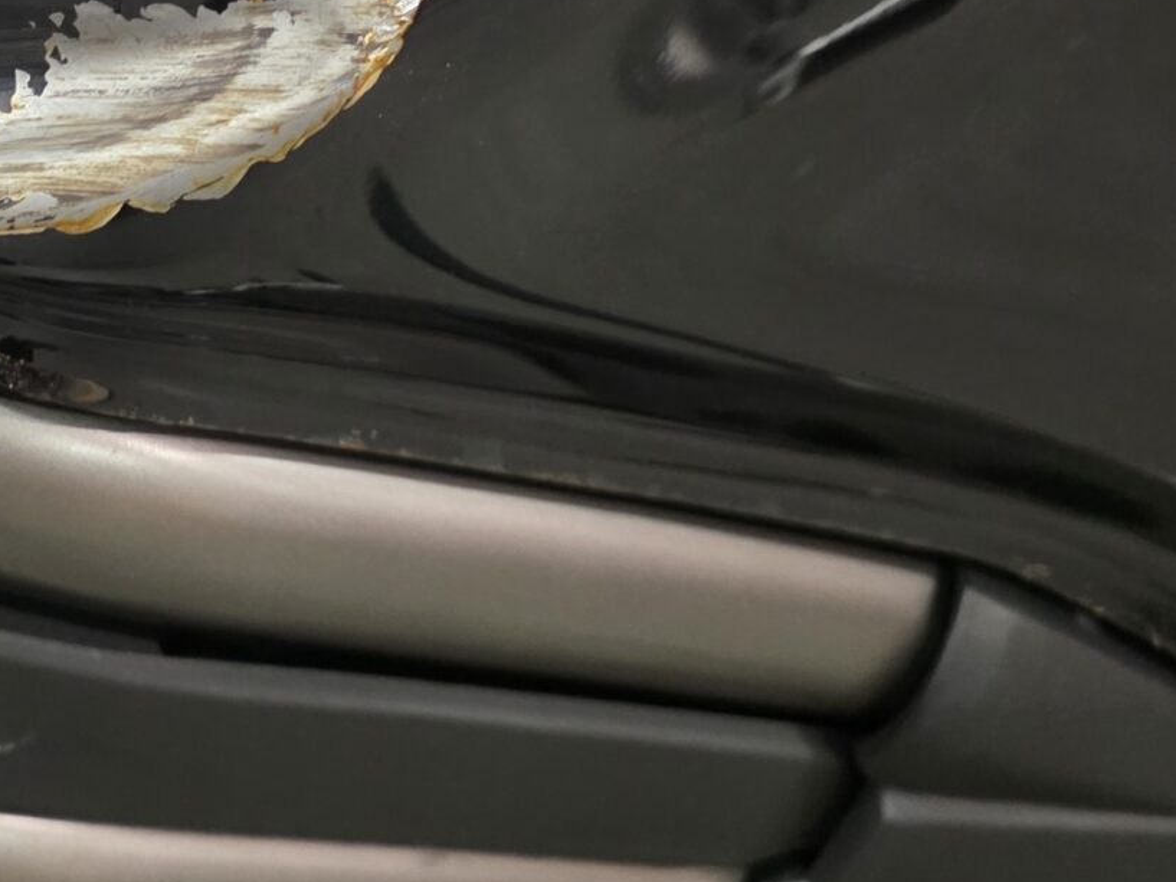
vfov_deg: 21.3
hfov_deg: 27.7
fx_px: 2277
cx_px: 73
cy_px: 44
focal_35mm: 67
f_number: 1.7
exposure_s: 1/50
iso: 1600
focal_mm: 6.25
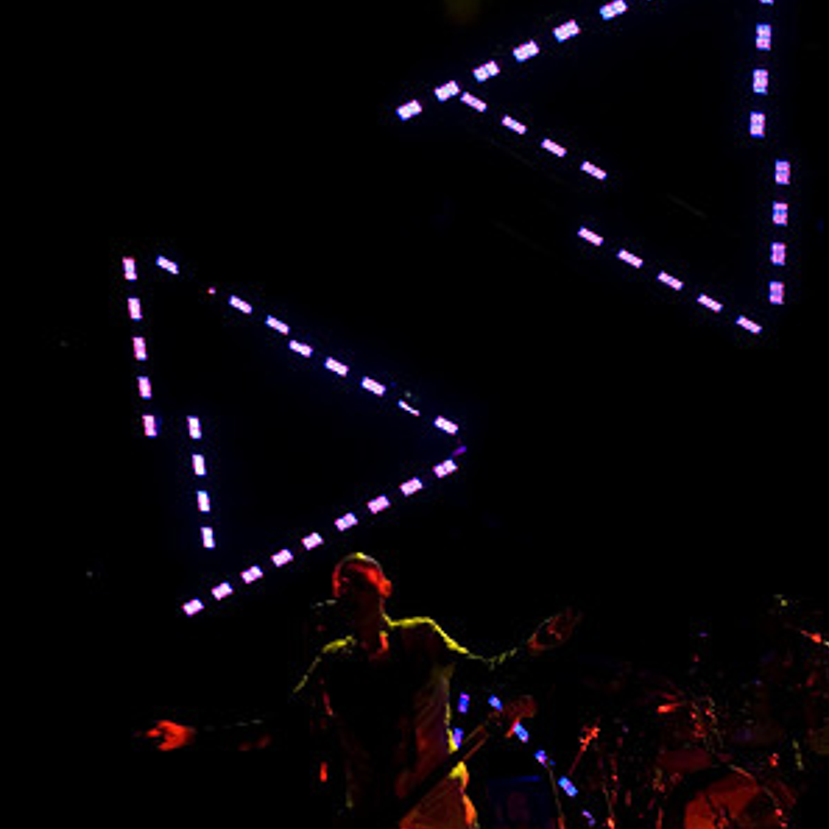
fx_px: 1833
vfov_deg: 25.5
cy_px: 441
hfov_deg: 25.5
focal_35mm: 68
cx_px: 414
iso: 800
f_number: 3.5
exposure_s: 1/60
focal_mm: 35
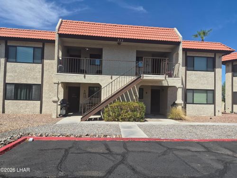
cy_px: 89
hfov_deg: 73.9
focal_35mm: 23
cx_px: 118
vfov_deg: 58.9
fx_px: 157
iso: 80
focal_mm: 5.4
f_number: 1.8
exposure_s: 1/6800
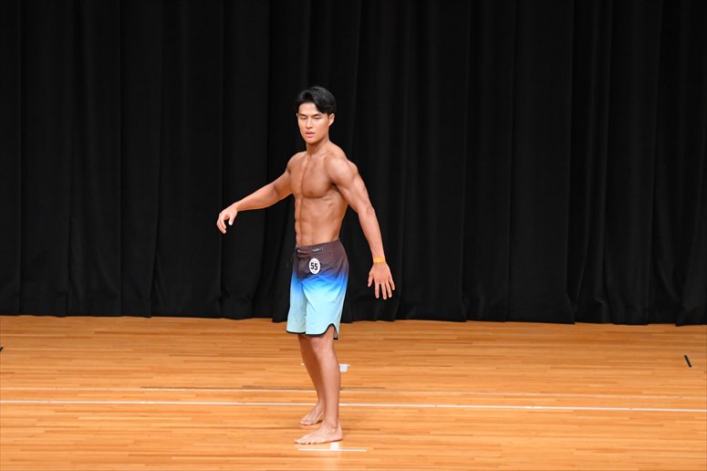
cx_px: 354
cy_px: 236
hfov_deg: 9.2
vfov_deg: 6.1
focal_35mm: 225
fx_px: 4417
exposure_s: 1/400
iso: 4000
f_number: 5.6
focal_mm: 150
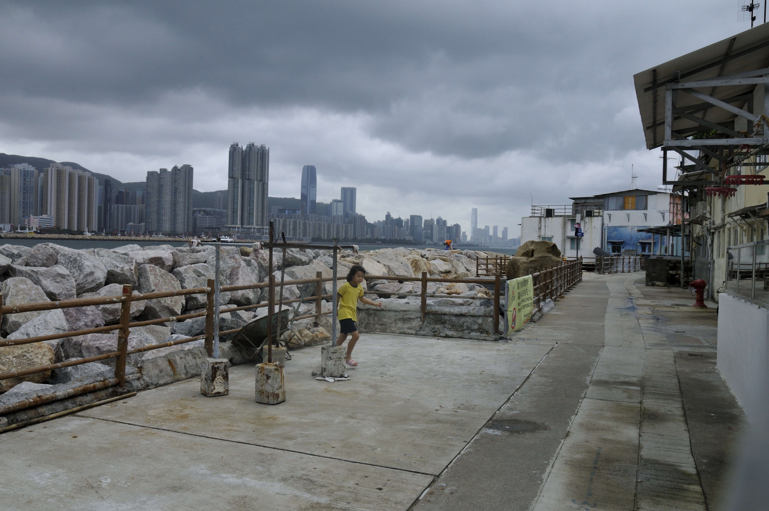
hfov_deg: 62.0
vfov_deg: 43.5
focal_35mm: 30
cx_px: 384
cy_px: 256
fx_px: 640
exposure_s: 1/100
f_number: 8
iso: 400
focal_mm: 20
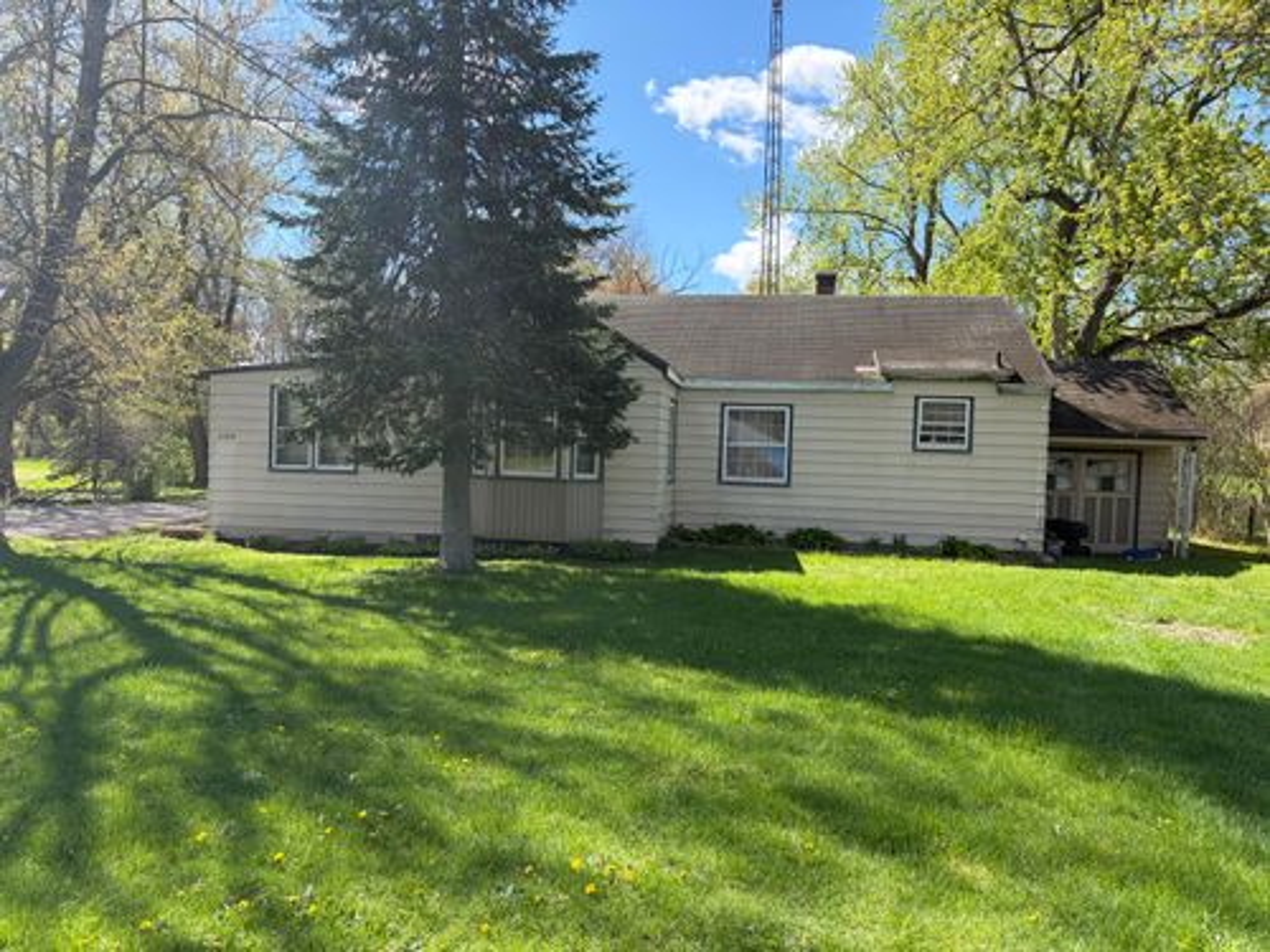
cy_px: 476
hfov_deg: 67.3
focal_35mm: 26
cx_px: 635
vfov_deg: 53.1
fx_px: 954
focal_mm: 5.96
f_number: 1.6
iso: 64
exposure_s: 1/1420
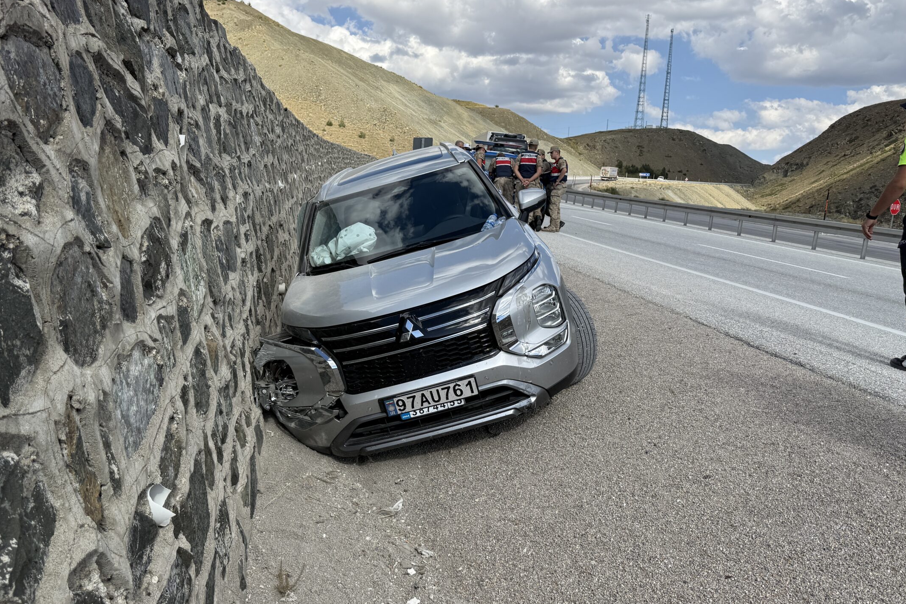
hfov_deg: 61.9
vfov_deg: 43.6
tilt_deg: -8.2
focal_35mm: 30
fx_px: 755
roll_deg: -8.1
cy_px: 309
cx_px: 421
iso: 80
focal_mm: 6.76
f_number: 1.78
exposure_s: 1/3953
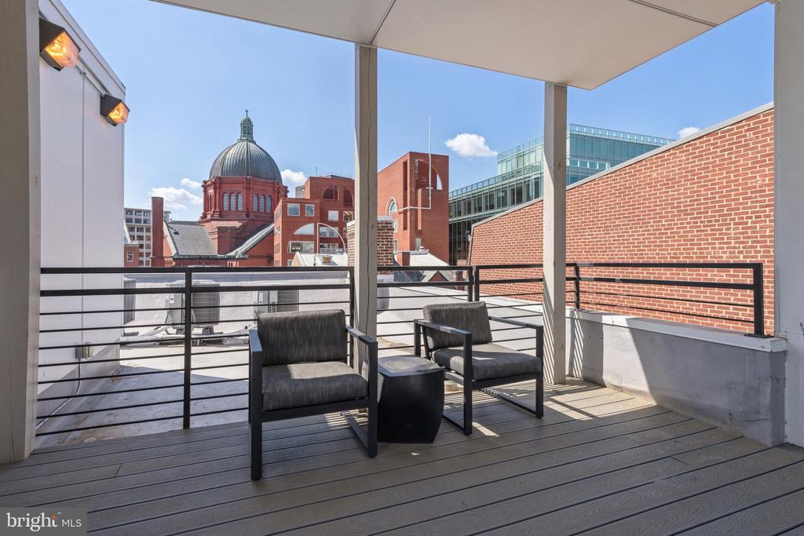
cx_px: 402
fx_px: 402
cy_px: 268
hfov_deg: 90.0
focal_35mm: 18
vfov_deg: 67.4
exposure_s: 1/320
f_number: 8
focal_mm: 18
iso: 200
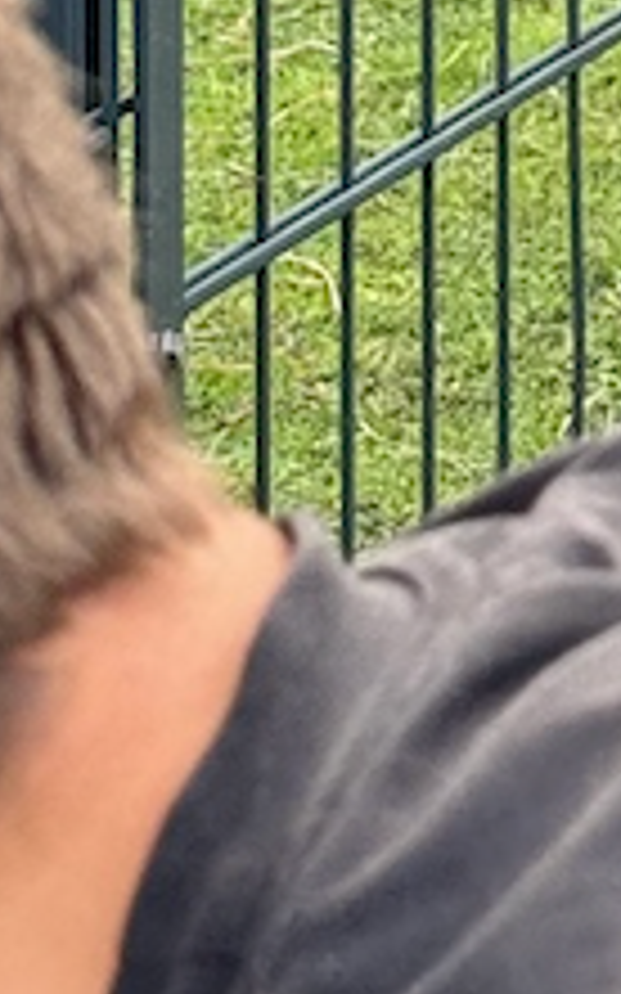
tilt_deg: -4.4
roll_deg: -1.4
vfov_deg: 6.9
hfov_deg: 4.3
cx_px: 1580
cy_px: -801
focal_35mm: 295
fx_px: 7993
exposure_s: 1/203
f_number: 1.78
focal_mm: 6.76
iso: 64
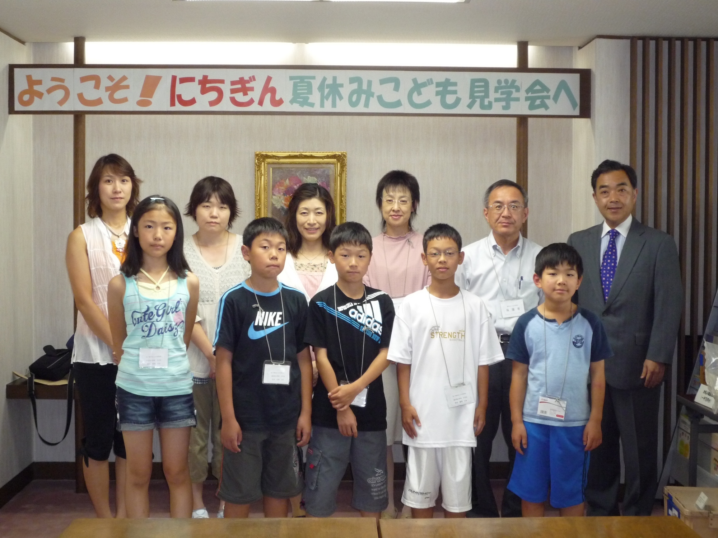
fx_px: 1099
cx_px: 359
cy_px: 269
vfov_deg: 27.5
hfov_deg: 36.2
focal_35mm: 53
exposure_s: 1/40
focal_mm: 9.3
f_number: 4.3
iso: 320
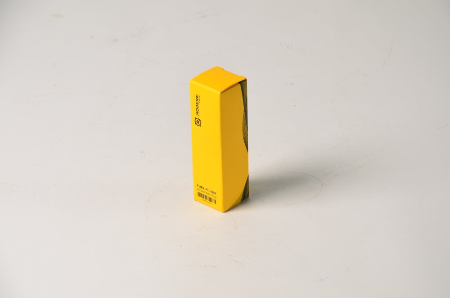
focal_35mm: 158
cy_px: 149
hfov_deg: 13.1
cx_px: 225
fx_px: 1964
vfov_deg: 8.7
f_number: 8
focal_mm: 105
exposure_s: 1/13
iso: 100
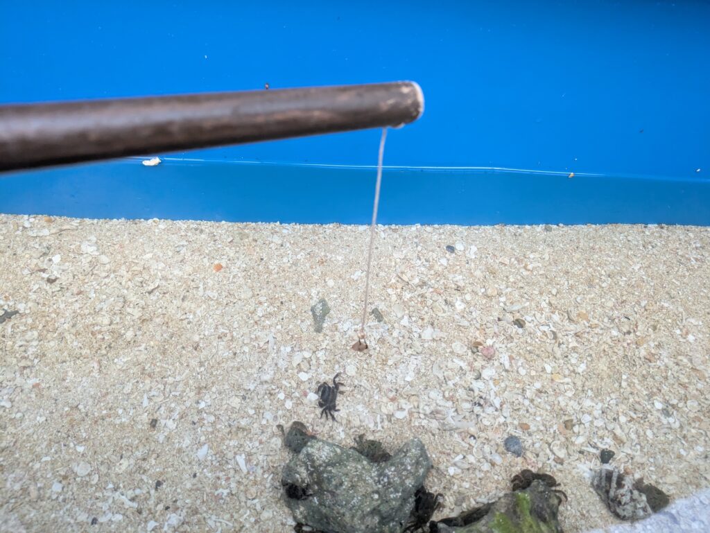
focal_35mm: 25
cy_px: 266
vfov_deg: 54.9
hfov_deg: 69.4
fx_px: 513
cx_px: 355
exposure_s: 1/120
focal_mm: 5.43
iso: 562
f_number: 1.89
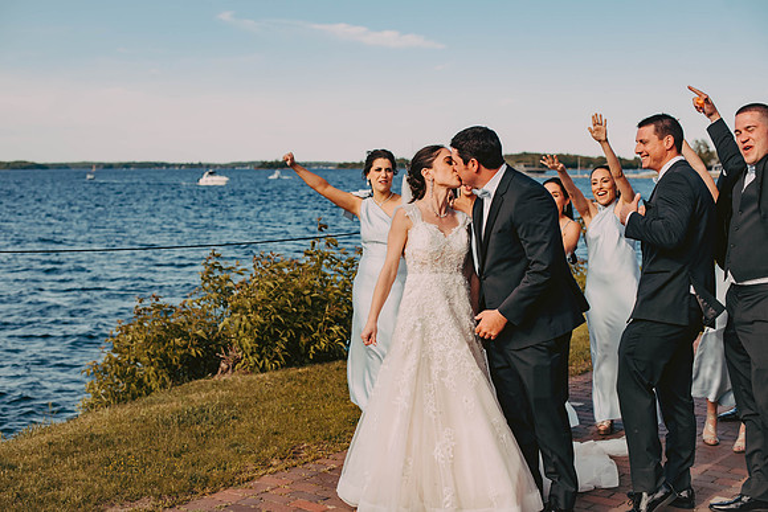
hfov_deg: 39.6
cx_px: 384
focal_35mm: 50
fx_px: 1067
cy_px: 256
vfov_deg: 27.0
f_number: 4
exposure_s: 1/2500
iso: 200
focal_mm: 50
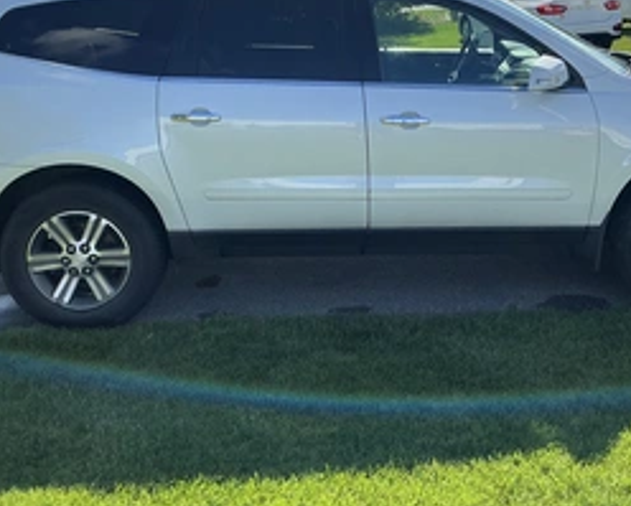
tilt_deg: -8.9
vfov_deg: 33.5
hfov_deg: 41.8
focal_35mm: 44
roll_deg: +0.4
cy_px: 127
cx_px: 377
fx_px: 823
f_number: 1.8
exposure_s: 1/842
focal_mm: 3
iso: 25
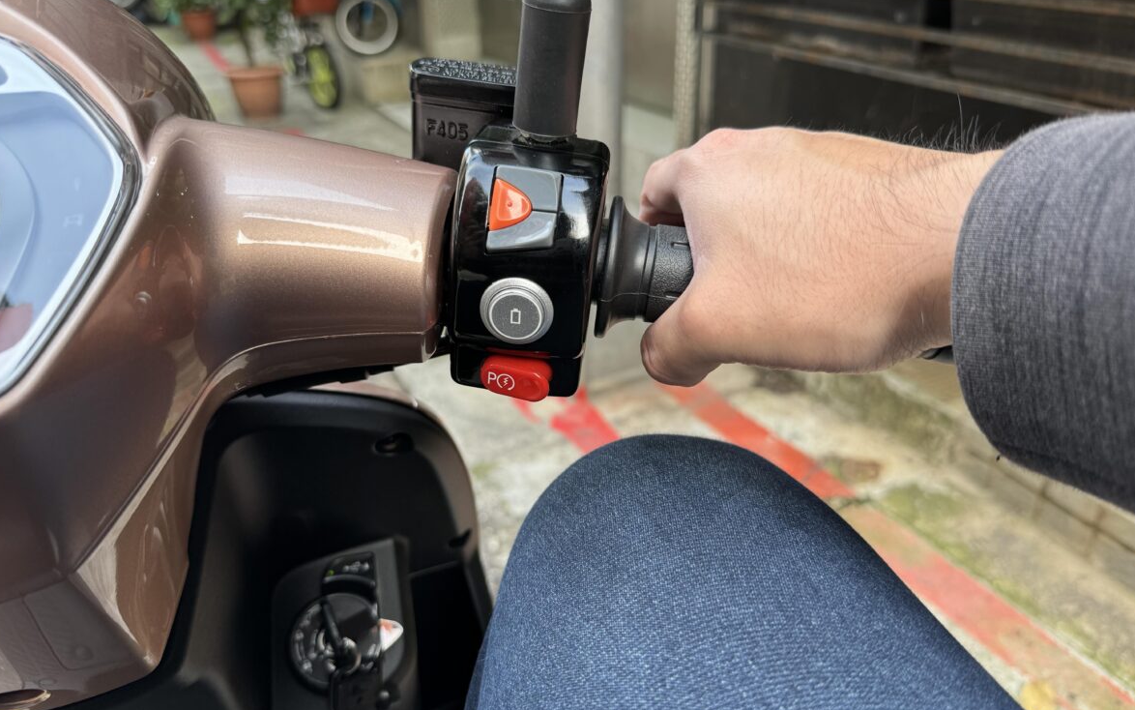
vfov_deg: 47.6
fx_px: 804
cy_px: 383
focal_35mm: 26
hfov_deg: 70.4
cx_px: 569
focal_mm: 6.76
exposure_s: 1/111
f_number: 1.78
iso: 80
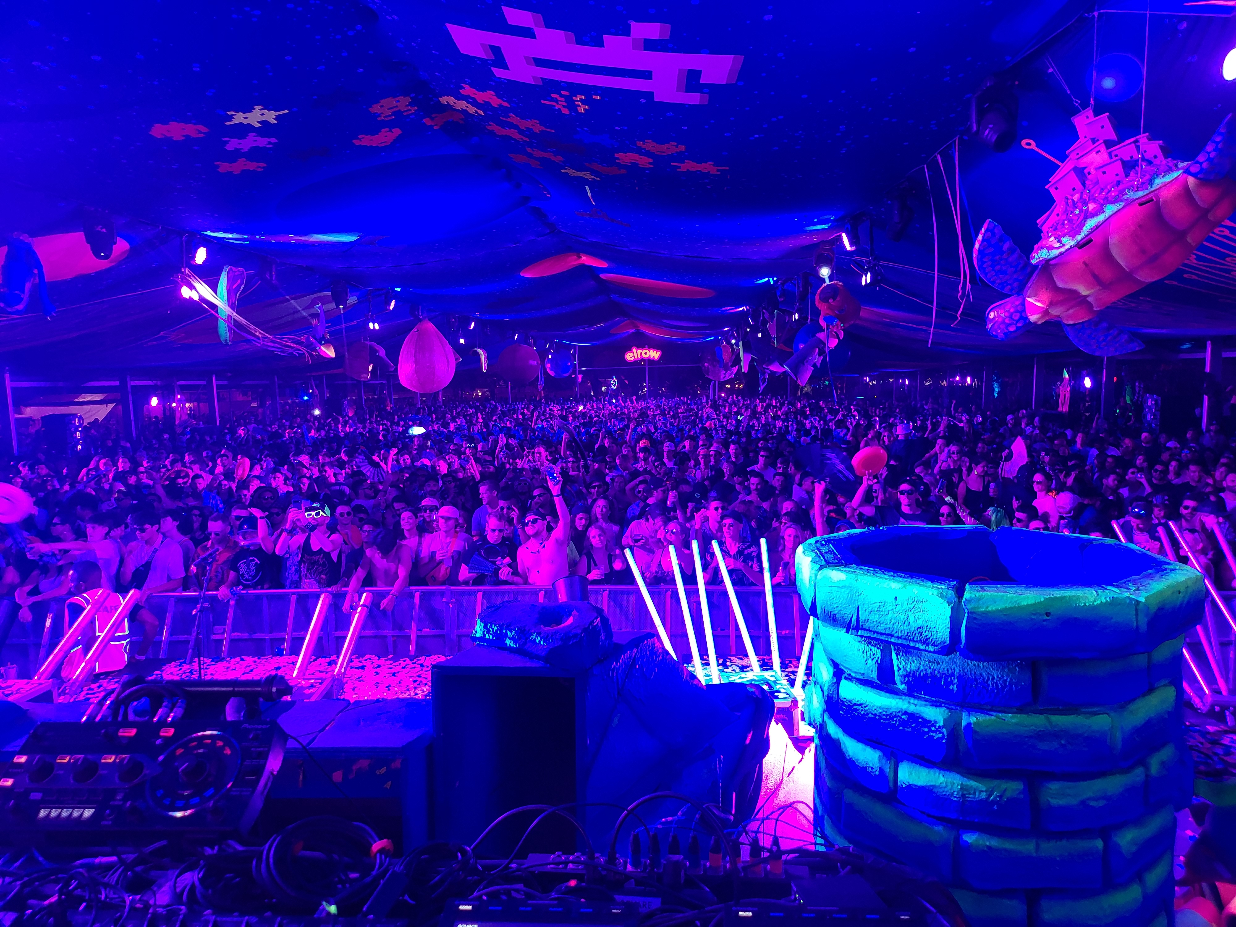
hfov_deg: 71.6
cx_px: 618
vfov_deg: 56.8
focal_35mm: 24
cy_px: 464
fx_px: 857
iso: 250
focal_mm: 5
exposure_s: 1/40
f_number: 1.8
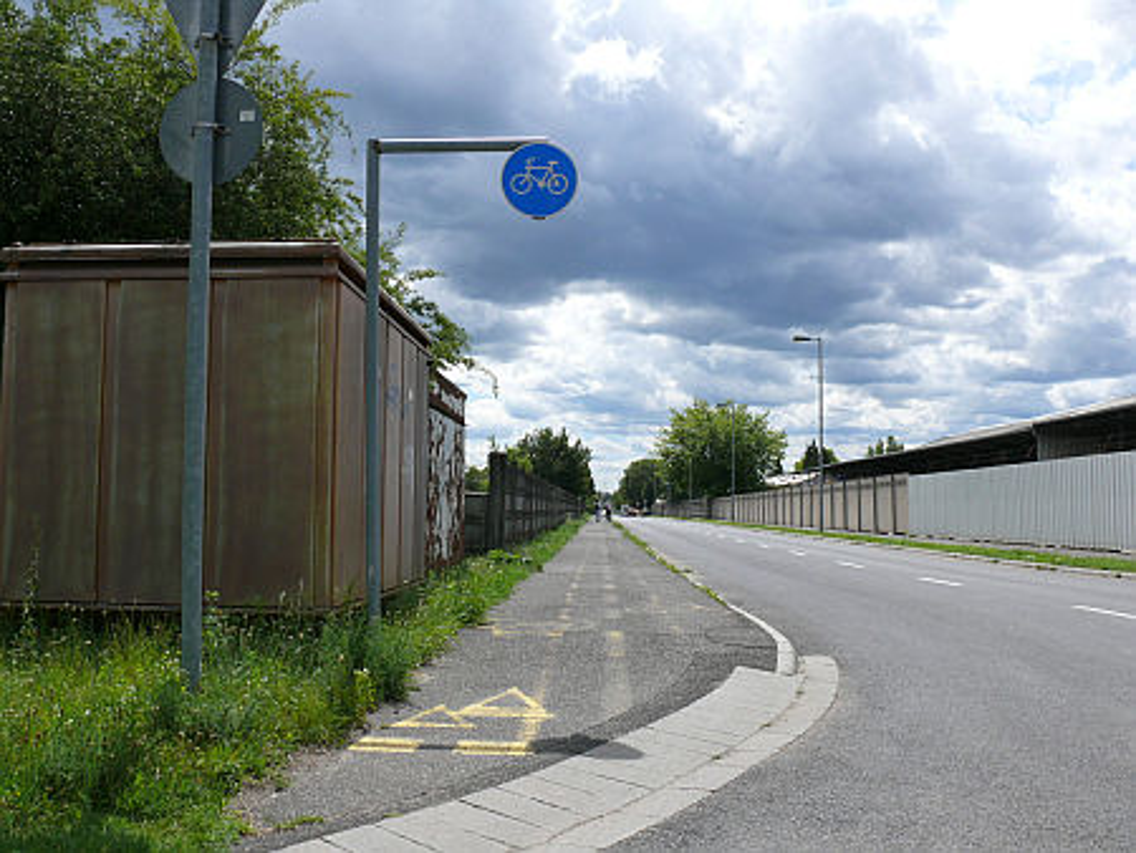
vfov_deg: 40.7
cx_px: 568
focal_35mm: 35
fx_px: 1149
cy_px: 426
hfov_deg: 52.6
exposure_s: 1/400
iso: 100
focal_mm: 7.4
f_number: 7.1
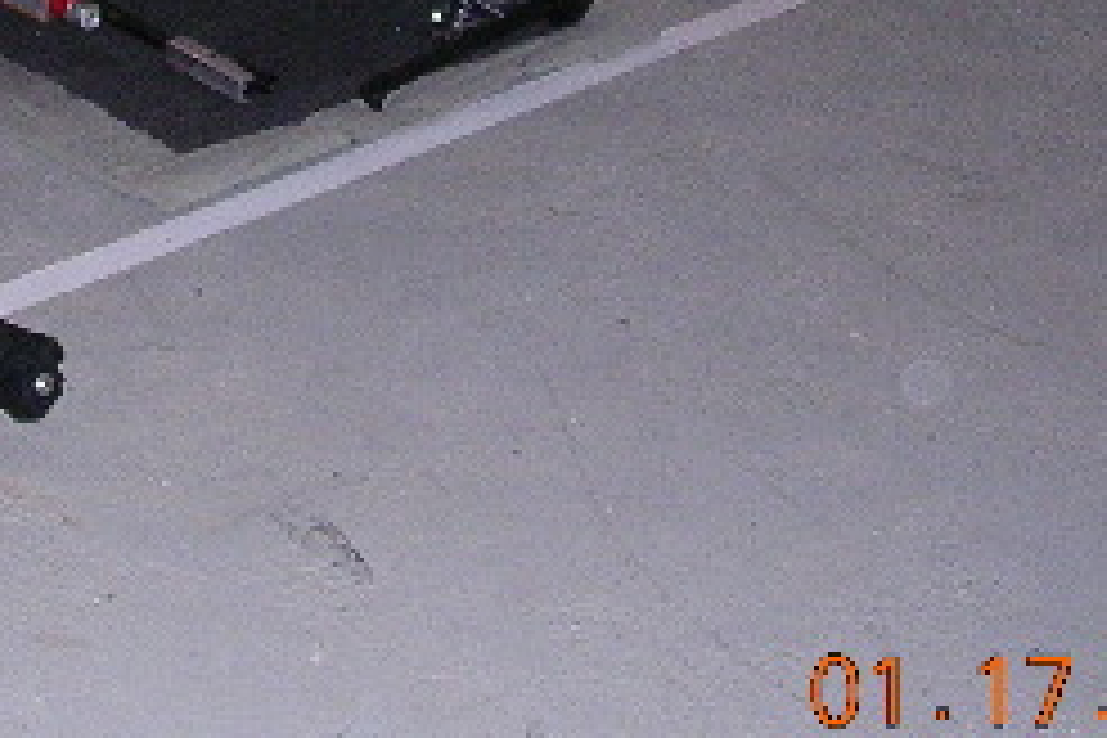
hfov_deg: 19.4
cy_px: -162
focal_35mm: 103
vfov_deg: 12.9
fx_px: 3167
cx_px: 45
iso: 348
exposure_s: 1/60.1
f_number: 2.8
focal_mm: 5.8
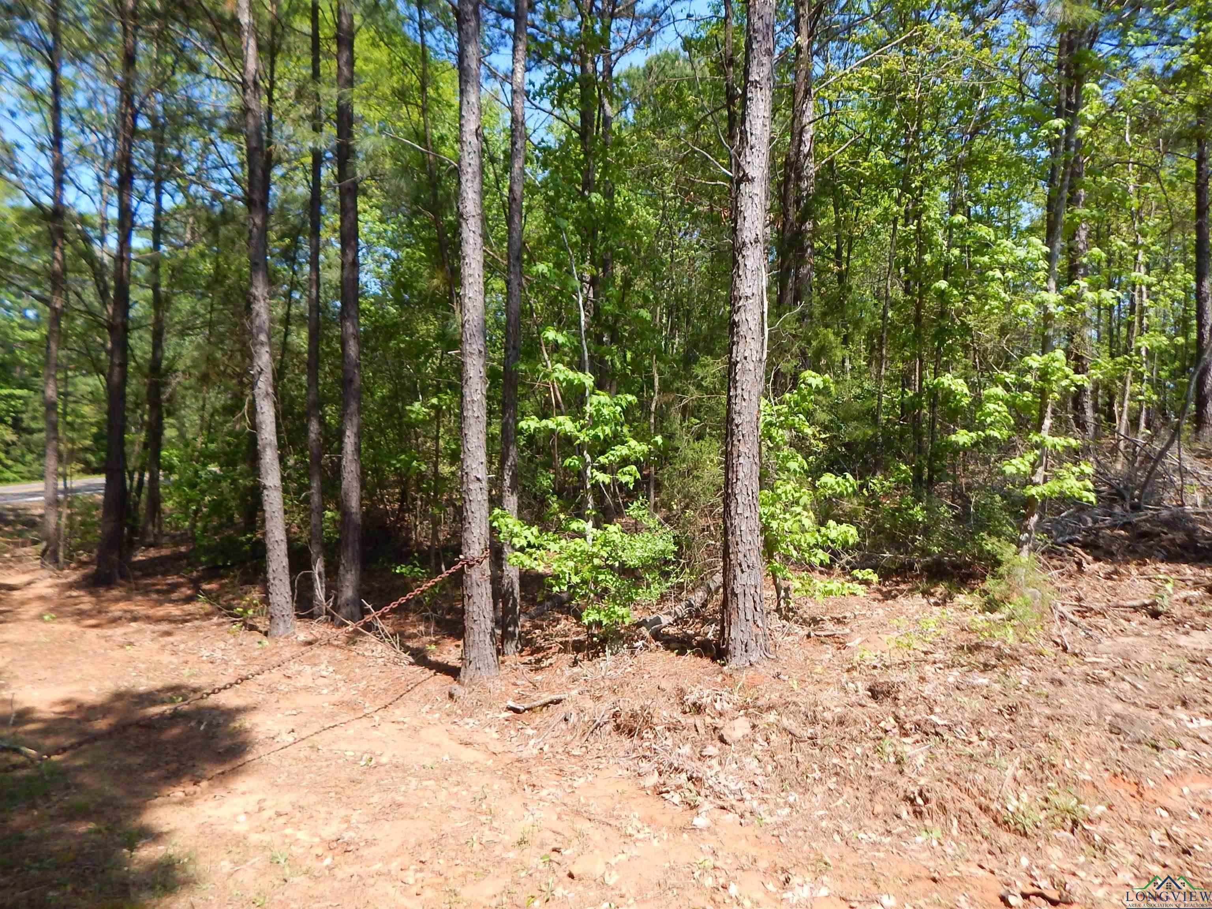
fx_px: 770
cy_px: 454
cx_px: 606
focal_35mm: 22
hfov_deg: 76.4
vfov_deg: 61.1
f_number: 3
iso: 125
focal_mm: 4
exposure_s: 1/640
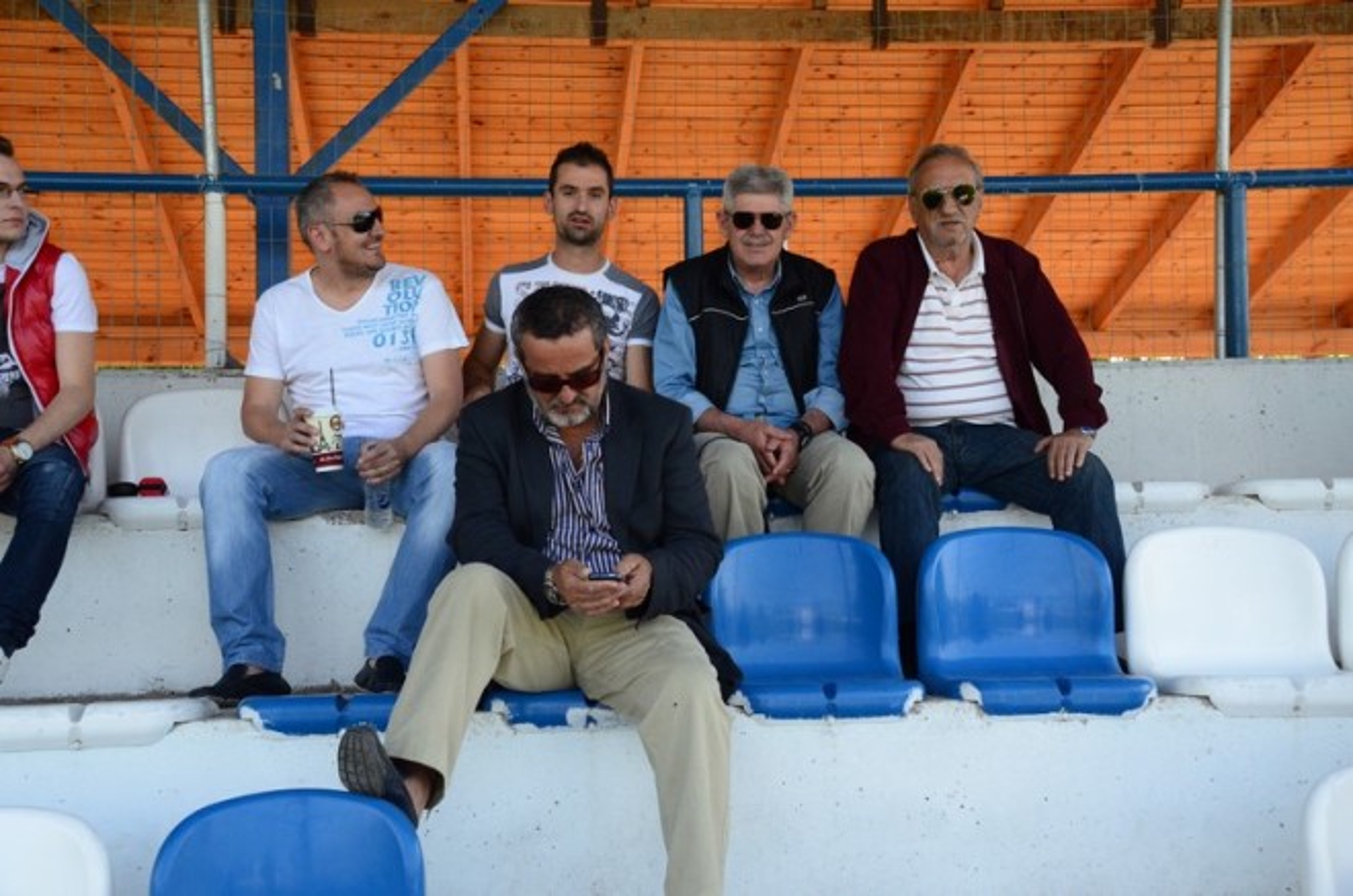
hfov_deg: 41.2
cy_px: 448
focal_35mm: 48
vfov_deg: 27.9
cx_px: 676
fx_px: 1800
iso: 1600
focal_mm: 32
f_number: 5.6
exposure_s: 1/1250
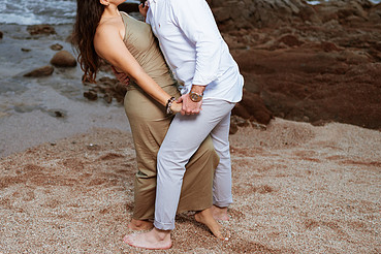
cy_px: 84
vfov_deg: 24.5
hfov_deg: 35.7
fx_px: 582
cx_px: 116
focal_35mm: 55
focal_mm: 35
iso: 100
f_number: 1.8
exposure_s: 1/500
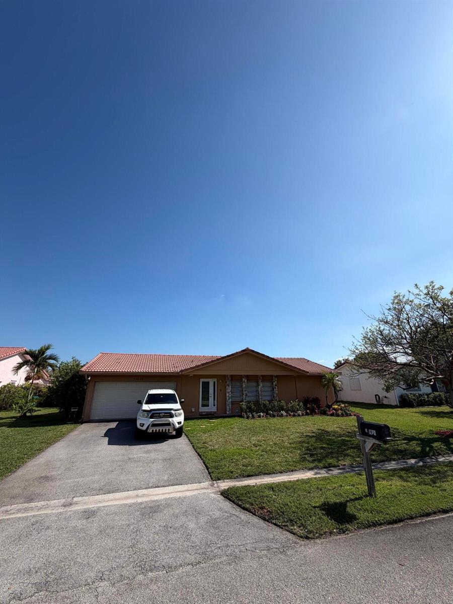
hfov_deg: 85.7
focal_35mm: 14
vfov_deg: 102.1
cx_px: 226
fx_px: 244
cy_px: 302
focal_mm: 2.22
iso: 20
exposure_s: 1/955
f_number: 2.2
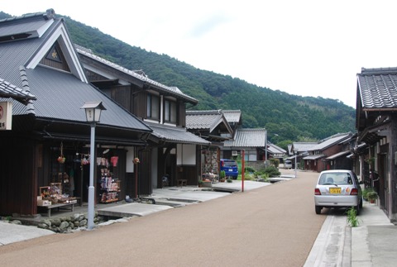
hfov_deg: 49.4
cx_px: 198
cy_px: 134
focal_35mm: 39
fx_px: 431
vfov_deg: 34.4
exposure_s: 1/60
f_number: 10
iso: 100
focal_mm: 26
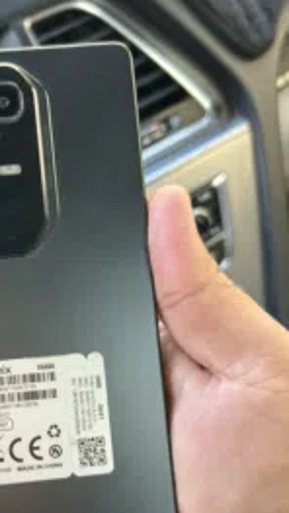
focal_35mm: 43
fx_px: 586
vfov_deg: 46.7
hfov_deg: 27.1
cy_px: 335
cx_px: 51
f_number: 1.5
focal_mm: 5.7
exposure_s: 1/100
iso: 80
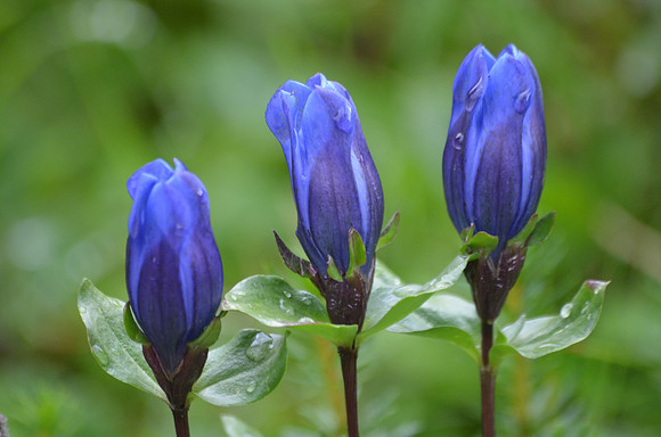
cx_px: 330
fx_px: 8244
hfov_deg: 4.6
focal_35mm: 450
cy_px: 218
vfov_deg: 3.0
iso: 1000
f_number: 5.6
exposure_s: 1/500
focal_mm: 300
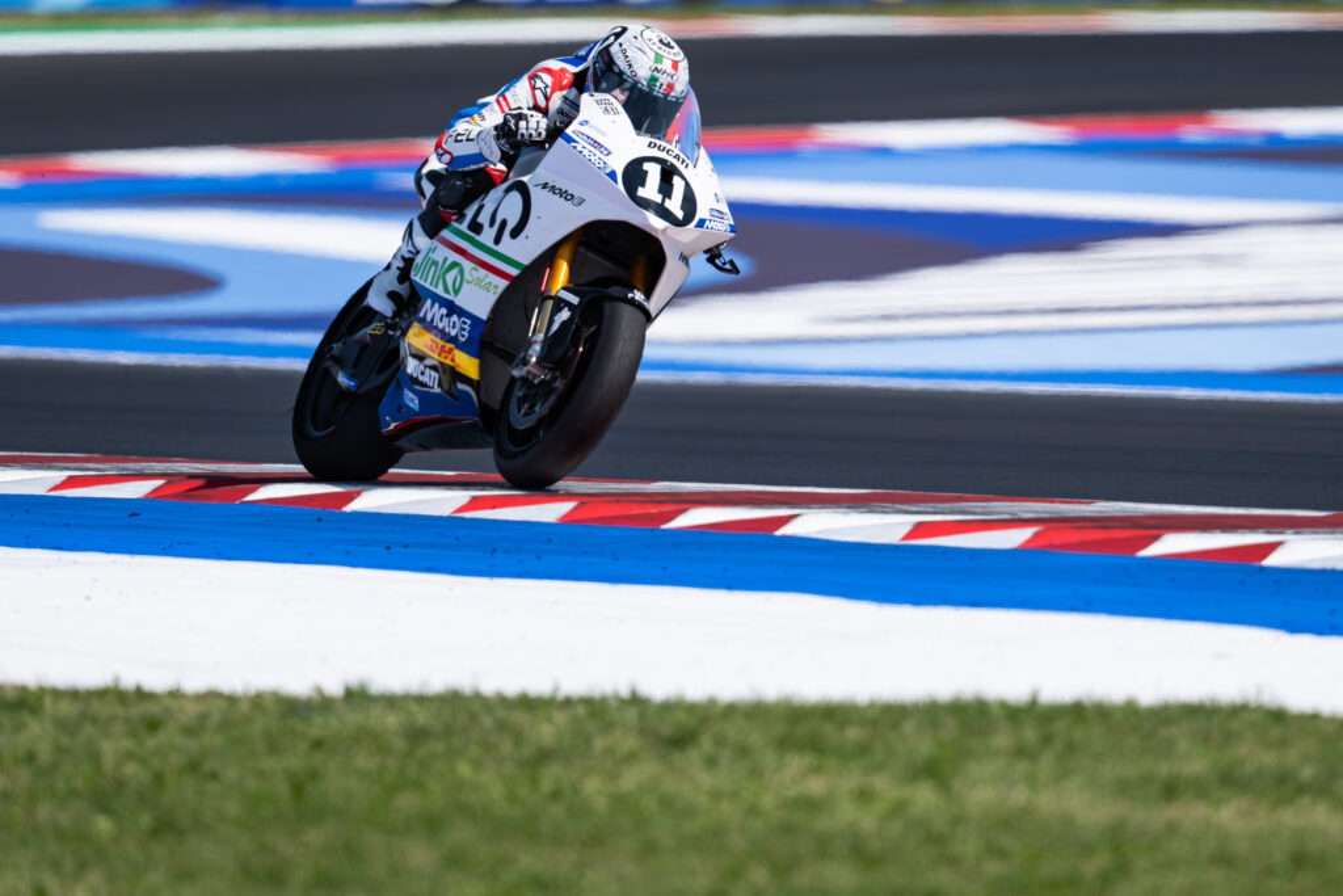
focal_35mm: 601
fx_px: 22439
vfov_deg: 2.3
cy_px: 312
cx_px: 693
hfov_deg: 3.4
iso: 100
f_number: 2.8
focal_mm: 300
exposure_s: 1/3200
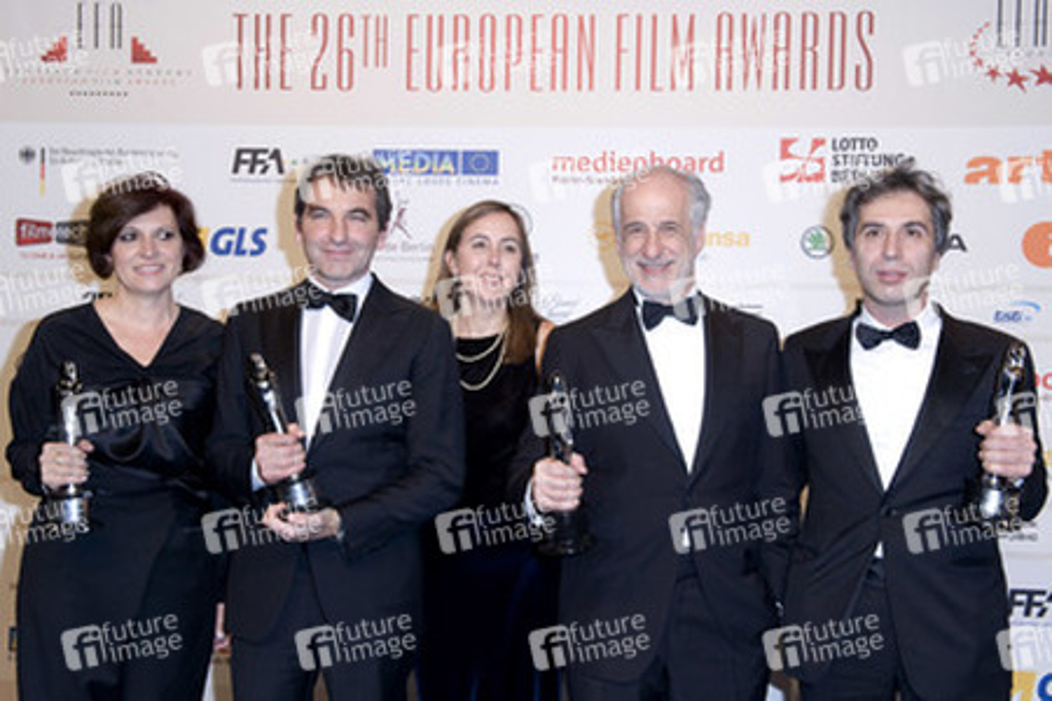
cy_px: 350
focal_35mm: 42
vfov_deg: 31.9
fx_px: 1227
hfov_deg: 46.4
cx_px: 526
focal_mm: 42
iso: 800
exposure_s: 1/250
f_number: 6.3
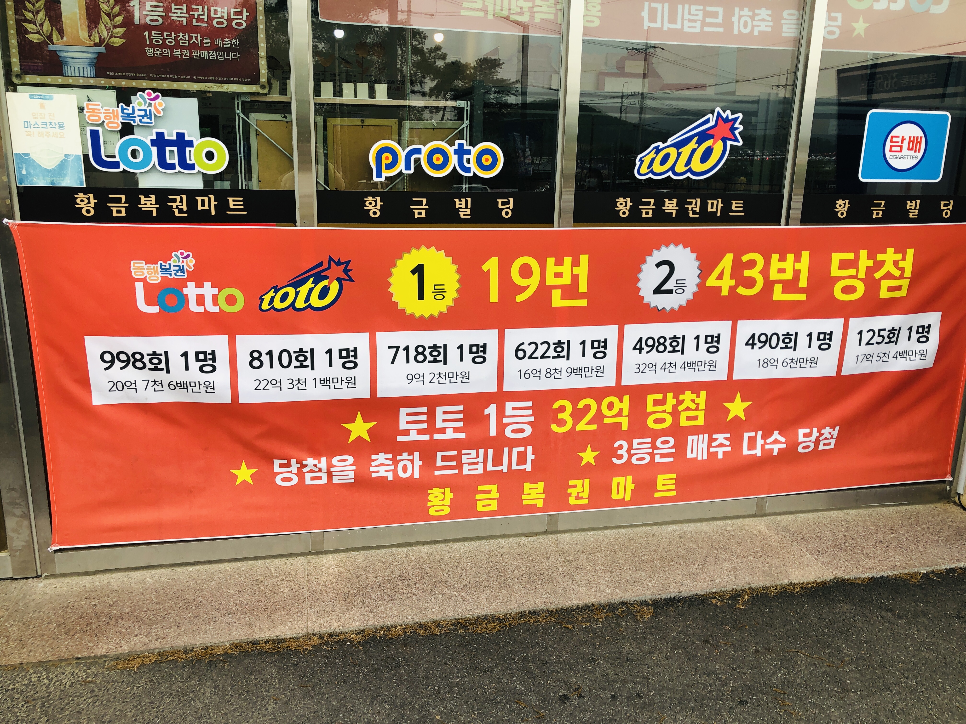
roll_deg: -2.3
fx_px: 781
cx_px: 483
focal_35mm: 28
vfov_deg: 49.7
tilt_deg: -15.8
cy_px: 362
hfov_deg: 63.4
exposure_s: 1/138
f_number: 1.8
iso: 20
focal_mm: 3.99
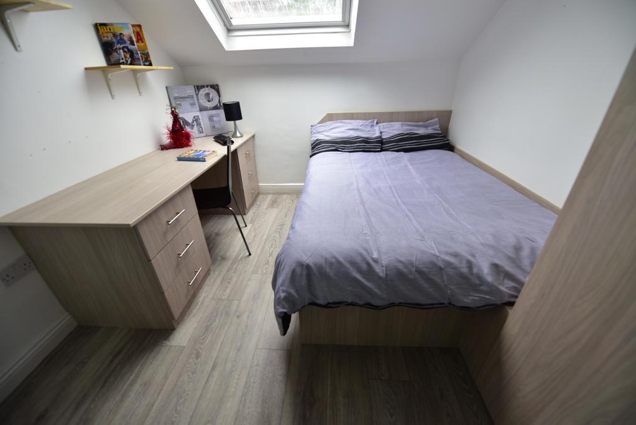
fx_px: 247
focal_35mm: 14
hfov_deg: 104.2
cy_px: 212
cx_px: 318
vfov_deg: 81.3
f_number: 3.5
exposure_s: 1/50
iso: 200
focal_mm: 14
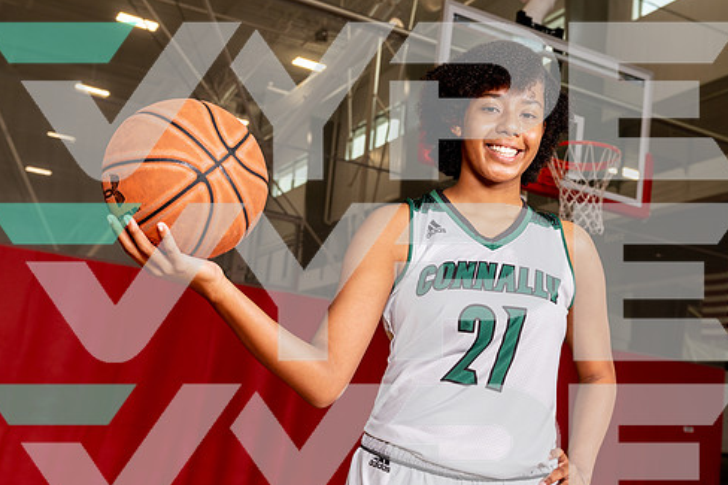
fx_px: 889
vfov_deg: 30.4
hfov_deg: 44.5
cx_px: 365
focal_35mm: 44
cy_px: 283
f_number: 5.6
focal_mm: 37
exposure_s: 1/125
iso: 100
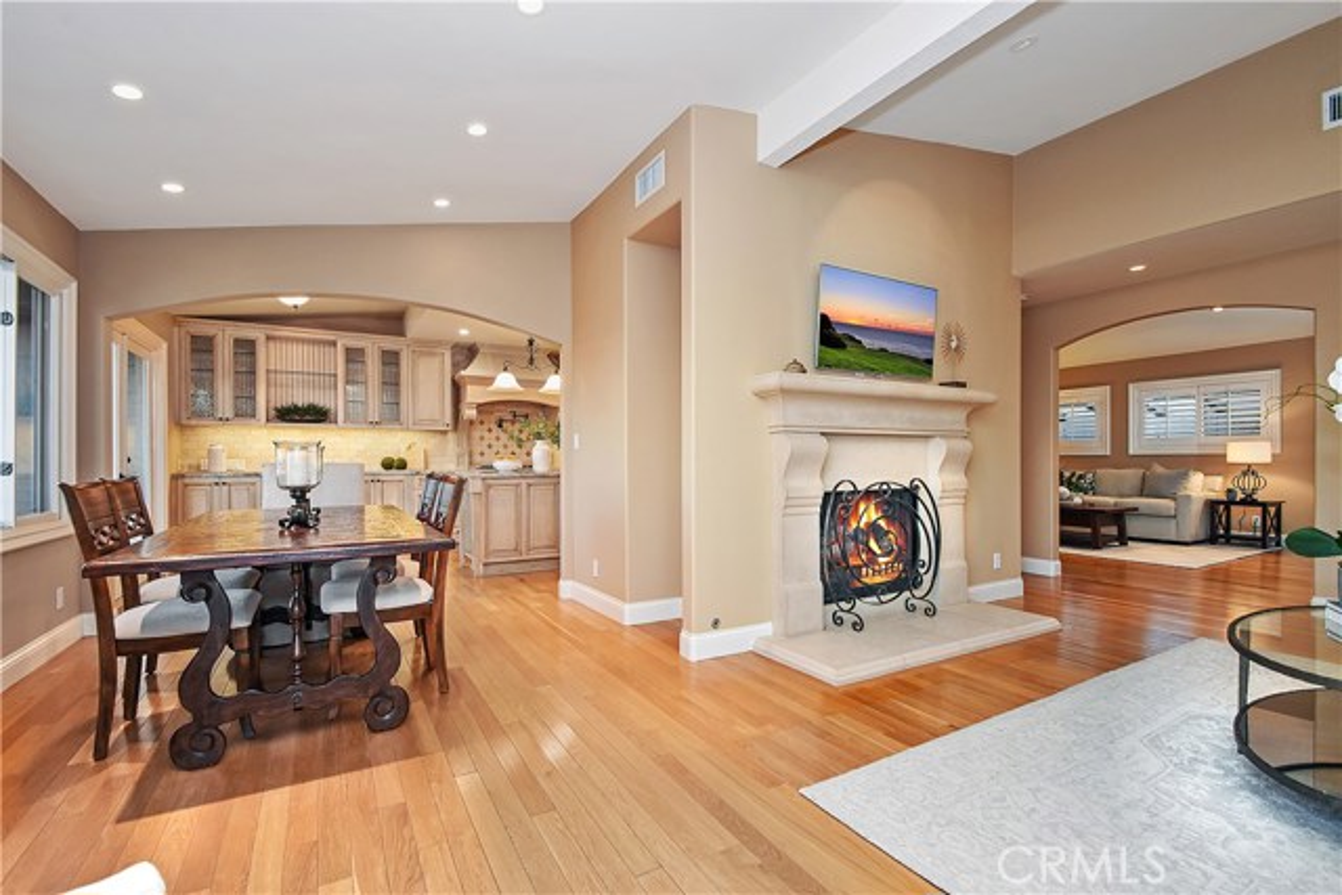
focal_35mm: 15
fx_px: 559
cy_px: 448
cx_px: 671
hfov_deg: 100.4
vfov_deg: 77.4
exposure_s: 1/20
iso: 1000
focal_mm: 10
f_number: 7.1
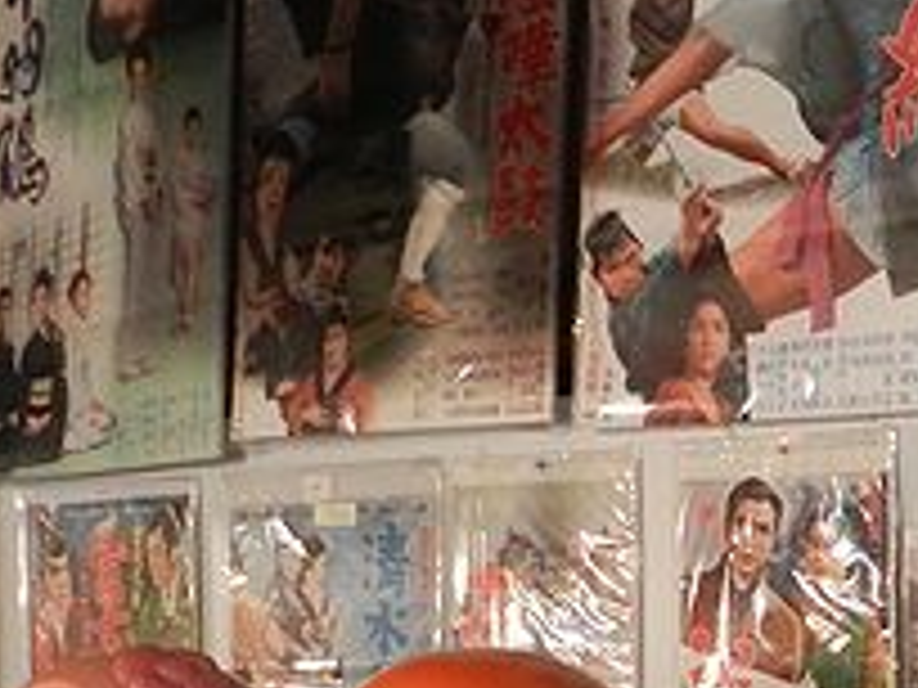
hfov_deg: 24.5
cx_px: 670
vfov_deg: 18.2
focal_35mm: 79
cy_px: 699
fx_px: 2095
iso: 400
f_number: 3.4
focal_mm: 4
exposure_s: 1/8
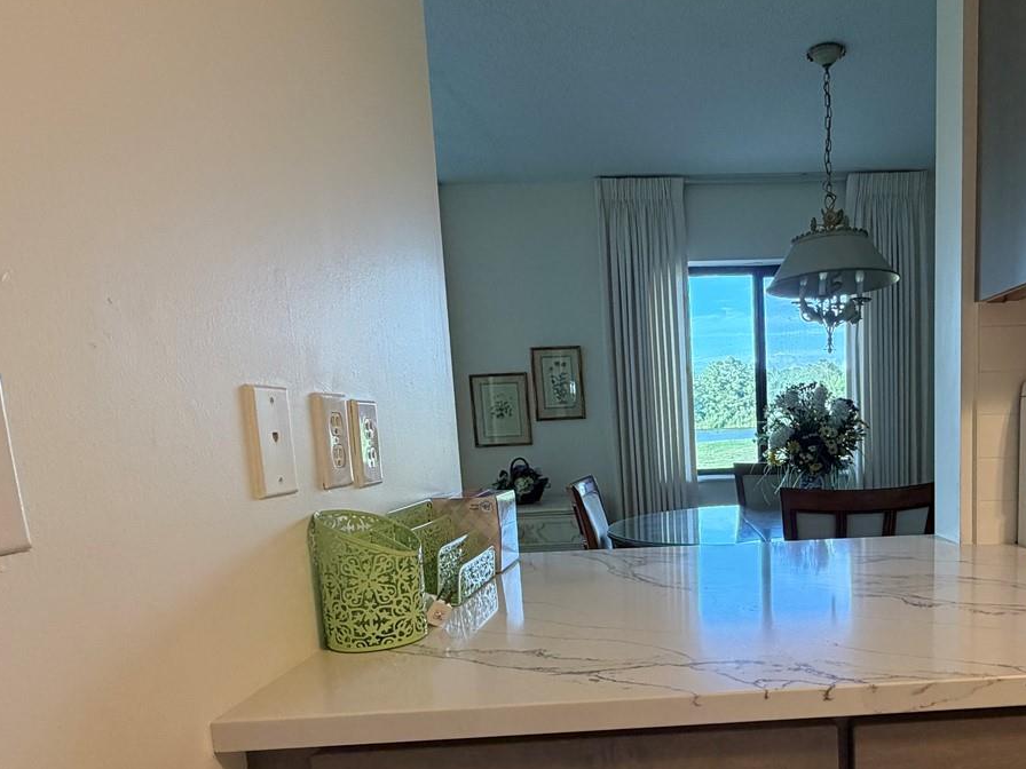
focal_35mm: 25
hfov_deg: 66.5
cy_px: 510
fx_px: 741
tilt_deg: -7.4
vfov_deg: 53.8
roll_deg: +3.7
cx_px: 726
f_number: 2.2
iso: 250
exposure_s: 1/120
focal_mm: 2.22
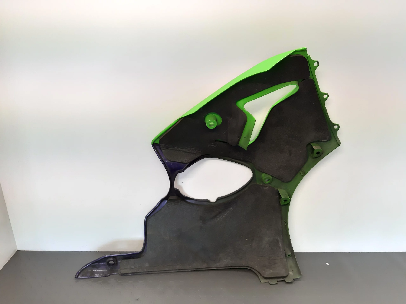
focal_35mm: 27
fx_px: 317
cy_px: 152
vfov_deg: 51.4
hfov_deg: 65.3
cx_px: 203
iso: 200
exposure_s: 1/50
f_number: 1.7
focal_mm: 3.93
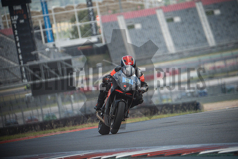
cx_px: 119
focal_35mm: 600
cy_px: 80
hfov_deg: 3.4
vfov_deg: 2.3
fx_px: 3967
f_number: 5.6
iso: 3200
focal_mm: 400
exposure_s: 1/2500
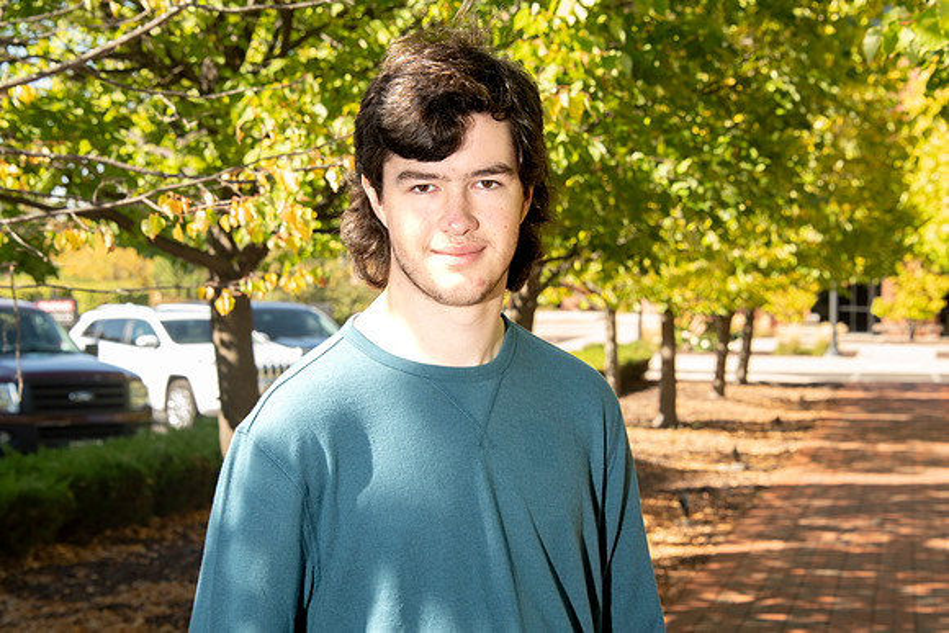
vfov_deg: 16.1
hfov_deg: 23.9
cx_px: 474
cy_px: 316
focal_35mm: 85
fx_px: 2241
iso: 800
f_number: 10
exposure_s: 1/160
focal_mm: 85
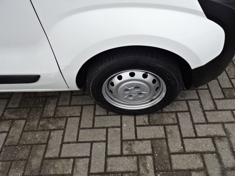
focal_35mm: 26
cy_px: 87
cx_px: 125
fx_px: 176
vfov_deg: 53.0
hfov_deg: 67.2
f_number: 3.5
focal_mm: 4.25
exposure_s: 1/250
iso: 400
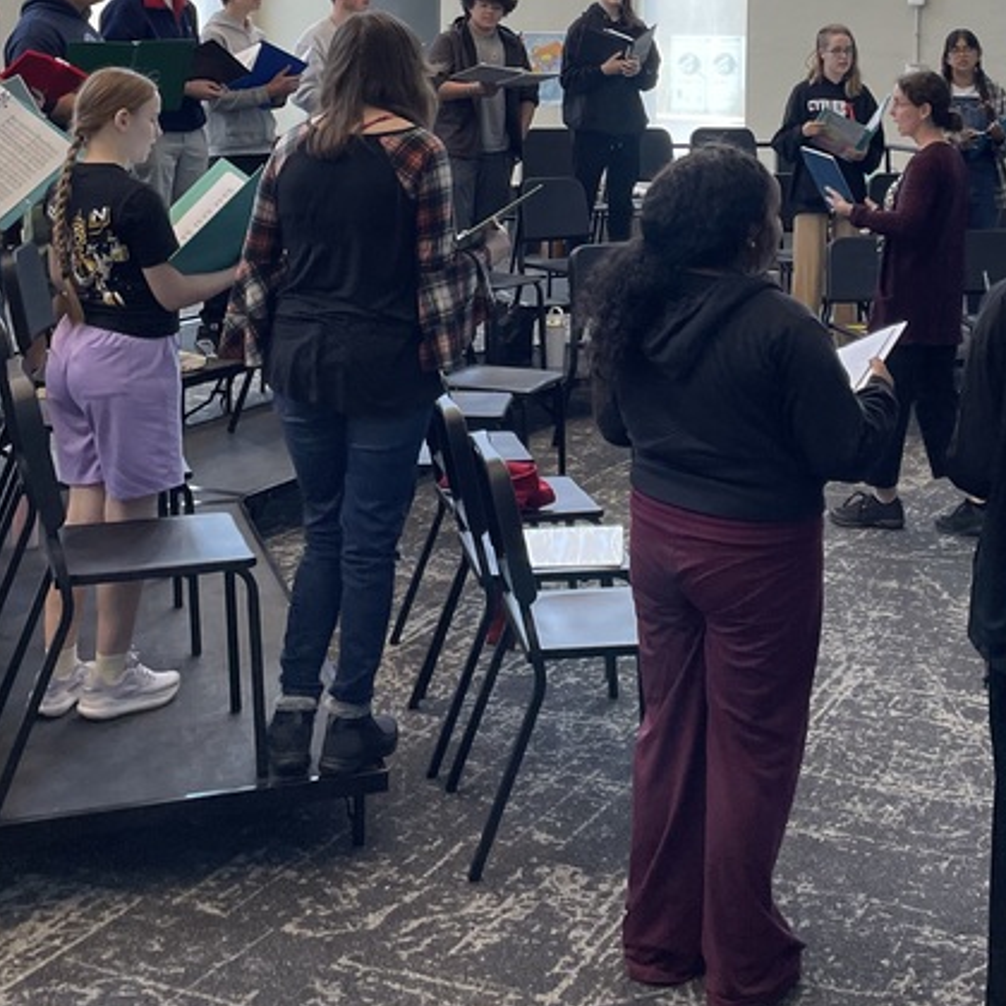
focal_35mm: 56
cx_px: 663
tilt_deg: +0.8
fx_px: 1841
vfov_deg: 29.4
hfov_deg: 30.4
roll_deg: -1.3
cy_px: 113
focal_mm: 4.2
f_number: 1.6
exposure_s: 1/120
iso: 100
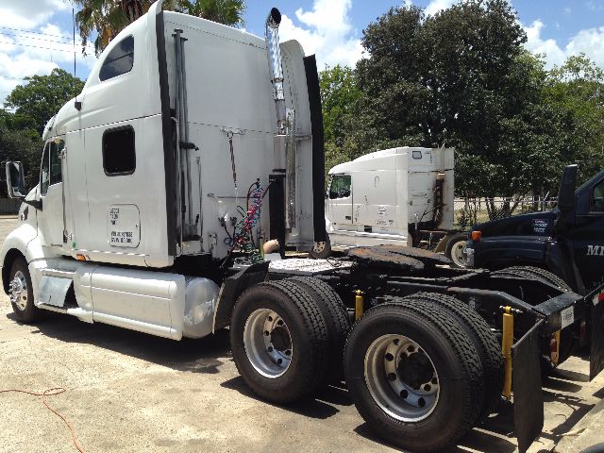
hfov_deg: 55.4
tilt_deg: -6.0
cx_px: 302
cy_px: 226
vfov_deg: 42.9
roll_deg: +2.1
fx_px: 576
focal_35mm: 33
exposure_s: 1/1106
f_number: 2.4
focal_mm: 4.12
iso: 50
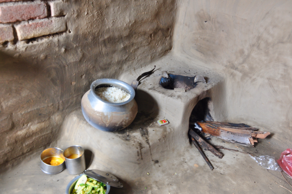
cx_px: 146
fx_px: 316
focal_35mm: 39
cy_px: 97
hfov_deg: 49.6
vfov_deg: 34.1
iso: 500
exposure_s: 1/15
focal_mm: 26
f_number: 6.3
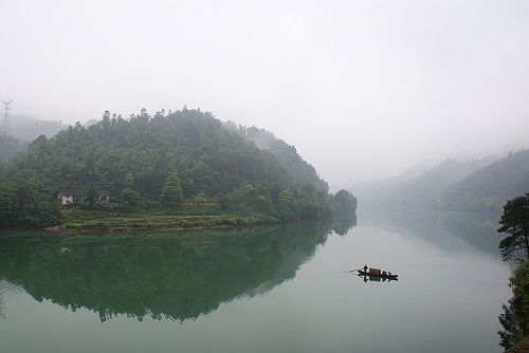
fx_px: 397
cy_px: 176
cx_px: 264
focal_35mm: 27
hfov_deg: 67.4
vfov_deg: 48.0
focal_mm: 18
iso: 200
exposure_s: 1/50
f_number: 14
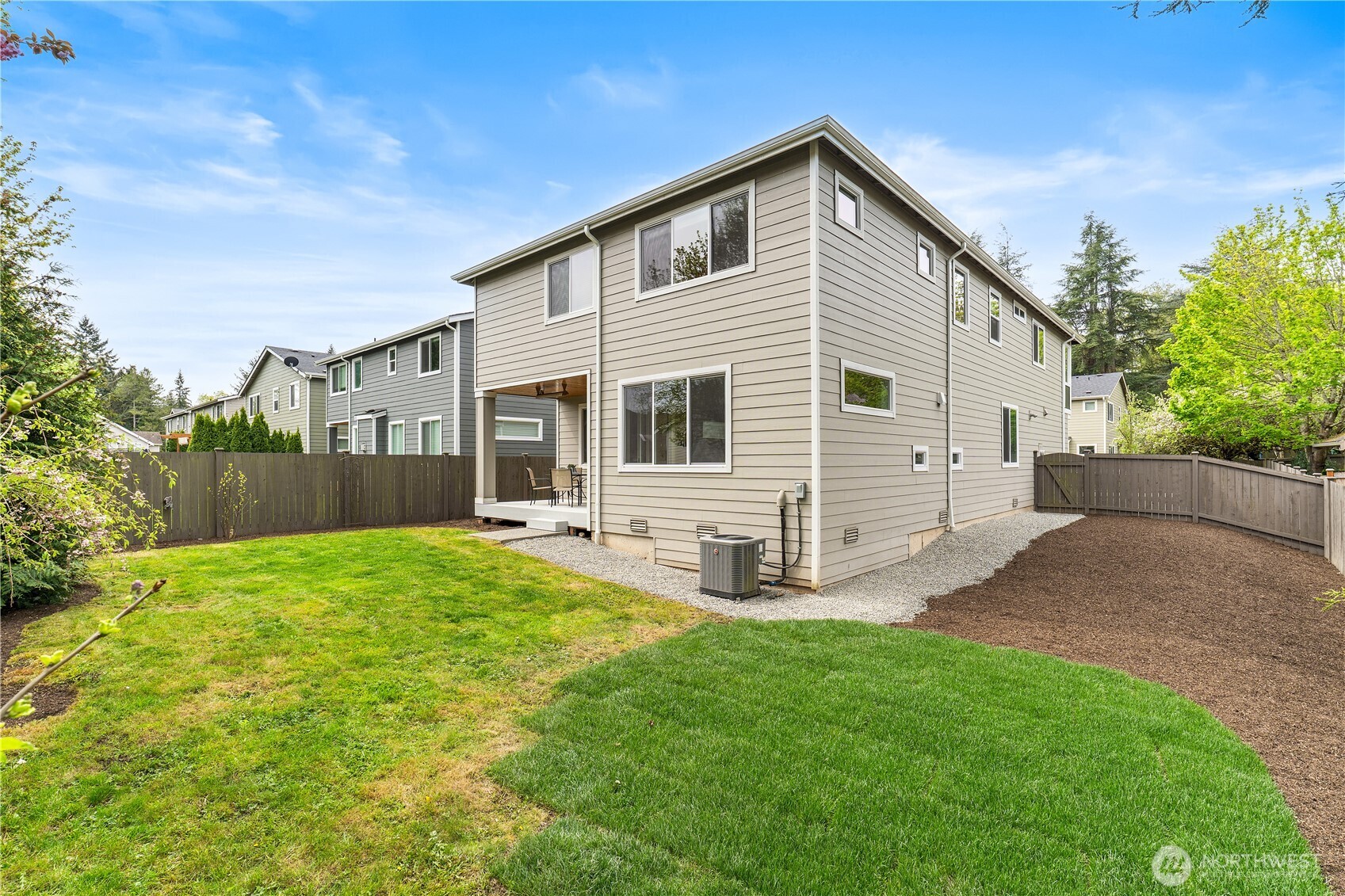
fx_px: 598
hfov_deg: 96.7
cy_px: 448
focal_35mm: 16
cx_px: 672
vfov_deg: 73.7
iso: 100
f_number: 8
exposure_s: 1/160
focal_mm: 16
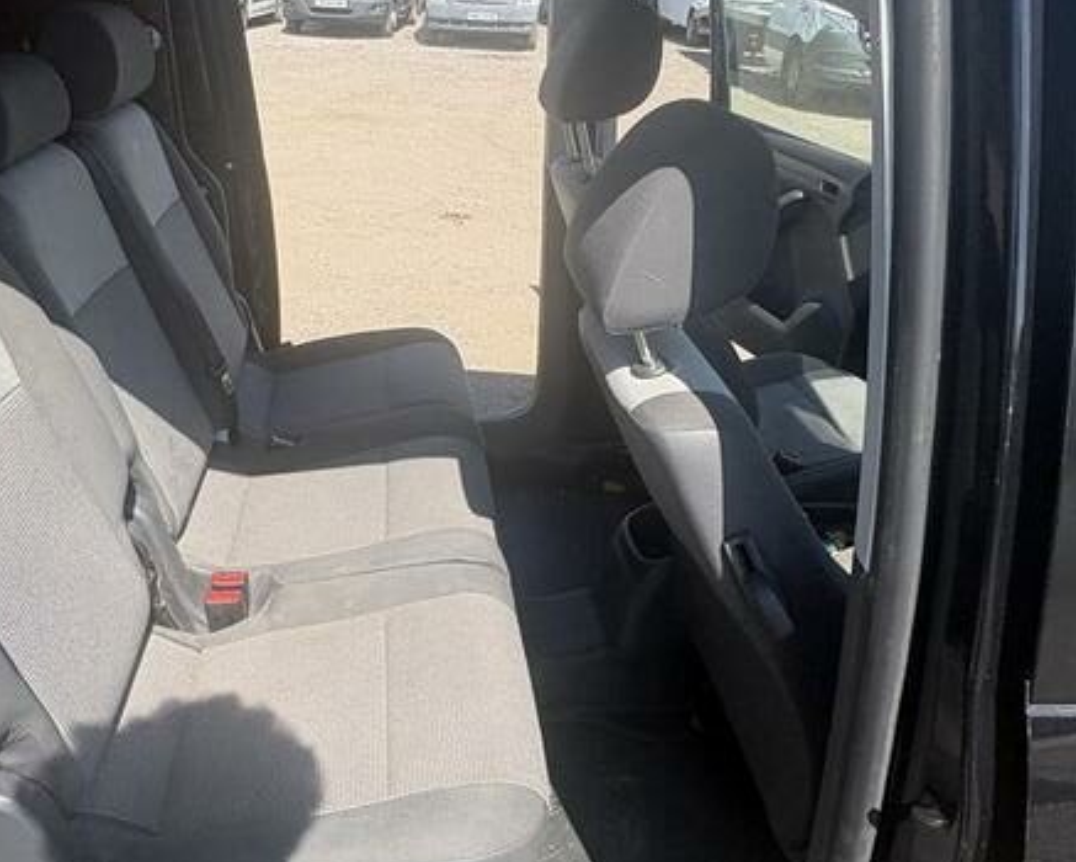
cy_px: 367
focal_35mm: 28
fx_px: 892
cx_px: 488
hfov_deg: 62.1
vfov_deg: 51.4
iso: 40
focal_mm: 2.22
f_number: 2.2
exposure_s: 1/812
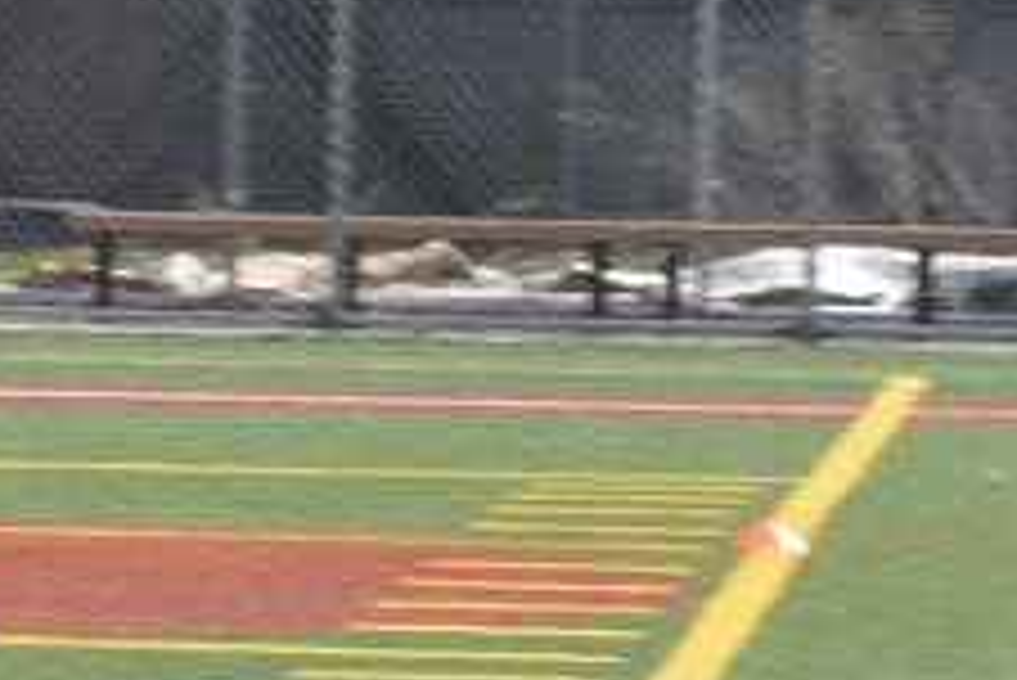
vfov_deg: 2.8
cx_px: -1350
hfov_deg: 4.1
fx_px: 13992
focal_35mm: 495
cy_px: 385
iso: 250
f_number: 22
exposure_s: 1/60
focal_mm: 70
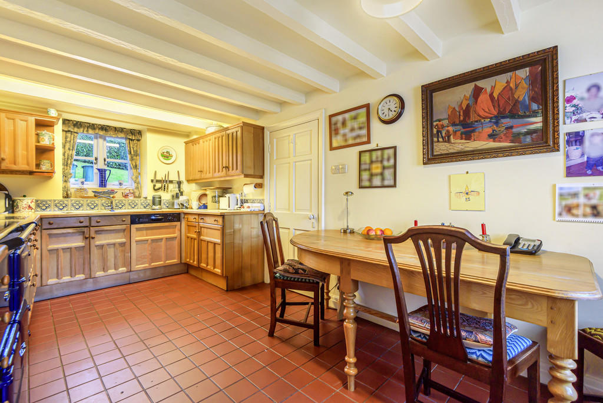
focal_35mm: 16
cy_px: 202
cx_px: 302
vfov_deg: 73.8
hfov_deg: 96.7
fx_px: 268
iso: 250
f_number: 8
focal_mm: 16
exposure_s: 1/25
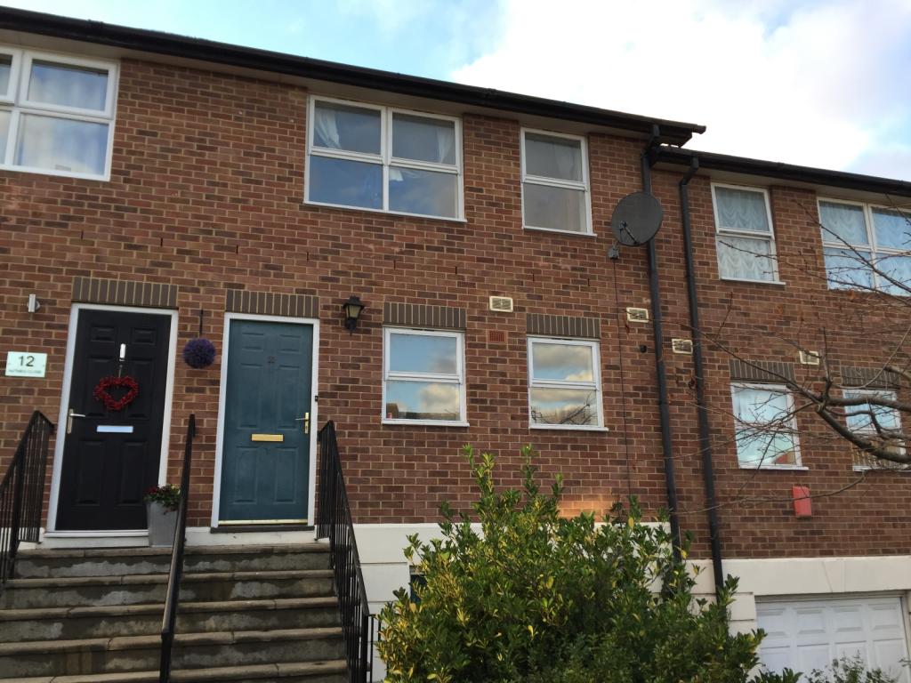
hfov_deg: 61.7
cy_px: 342
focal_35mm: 29
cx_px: 456
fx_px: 763
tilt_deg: +14.7
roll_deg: +0.5
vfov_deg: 48.2
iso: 32
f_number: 2.2
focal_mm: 4.15
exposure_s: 1/162
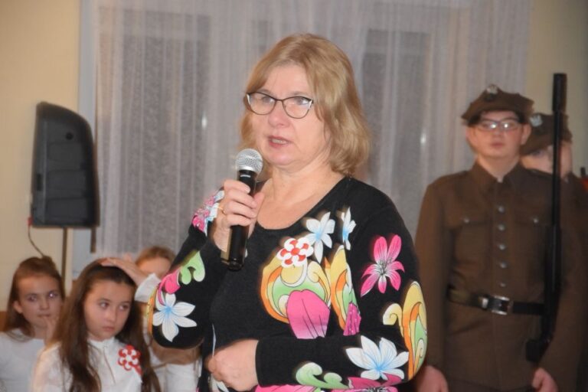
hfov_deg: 14.9
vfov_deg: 9.9
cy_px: 196
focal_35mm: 138
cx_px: 294
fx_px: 2254
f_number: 5.6
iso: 3200
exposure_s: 1/60
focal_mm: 92
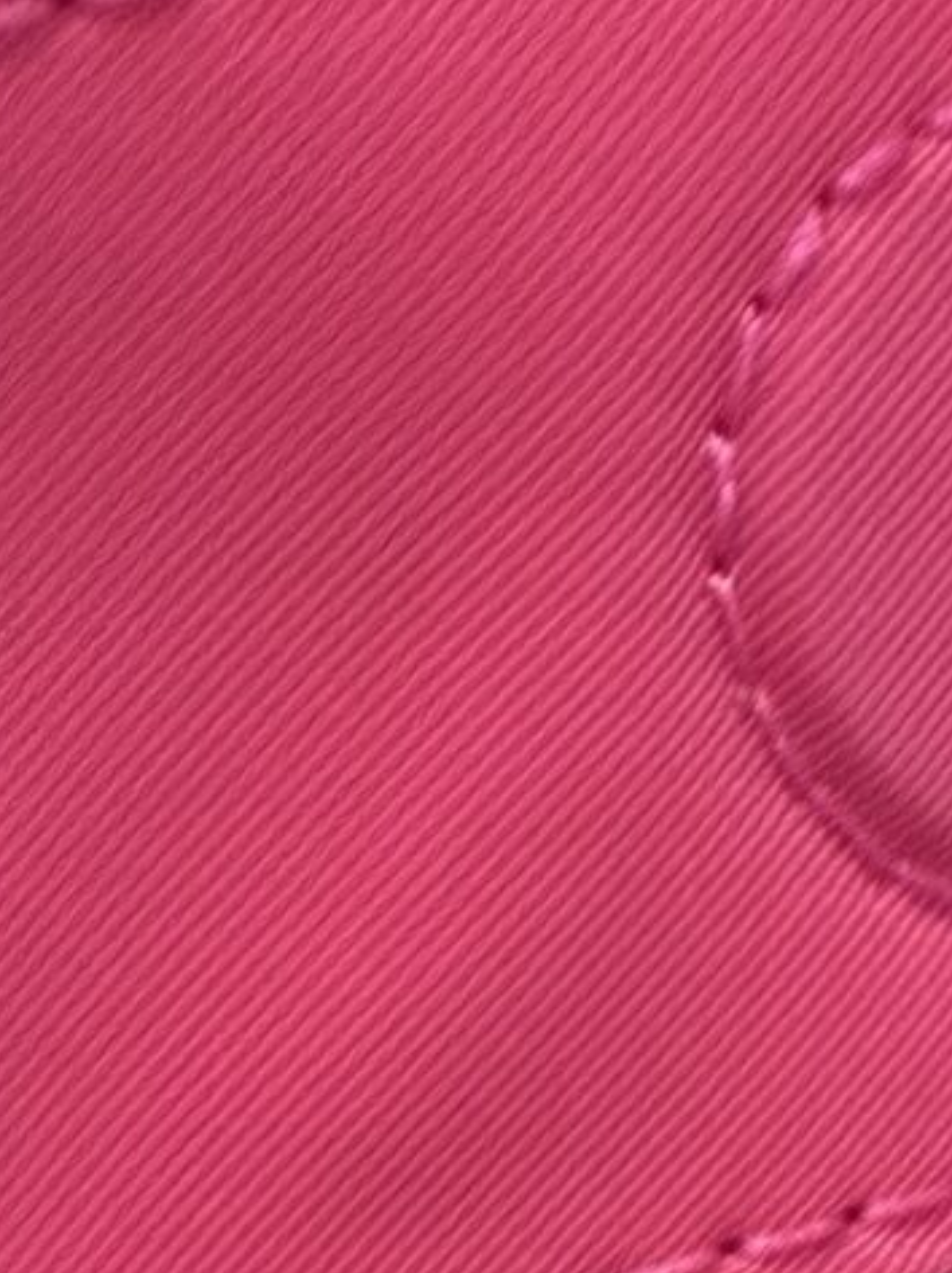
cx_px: 1342
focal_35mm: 130
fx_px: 4773
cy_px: 3055
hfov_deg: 11.0
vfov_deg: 12.1
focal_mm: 2.22
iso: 500
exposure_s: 1/50
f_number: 2.2
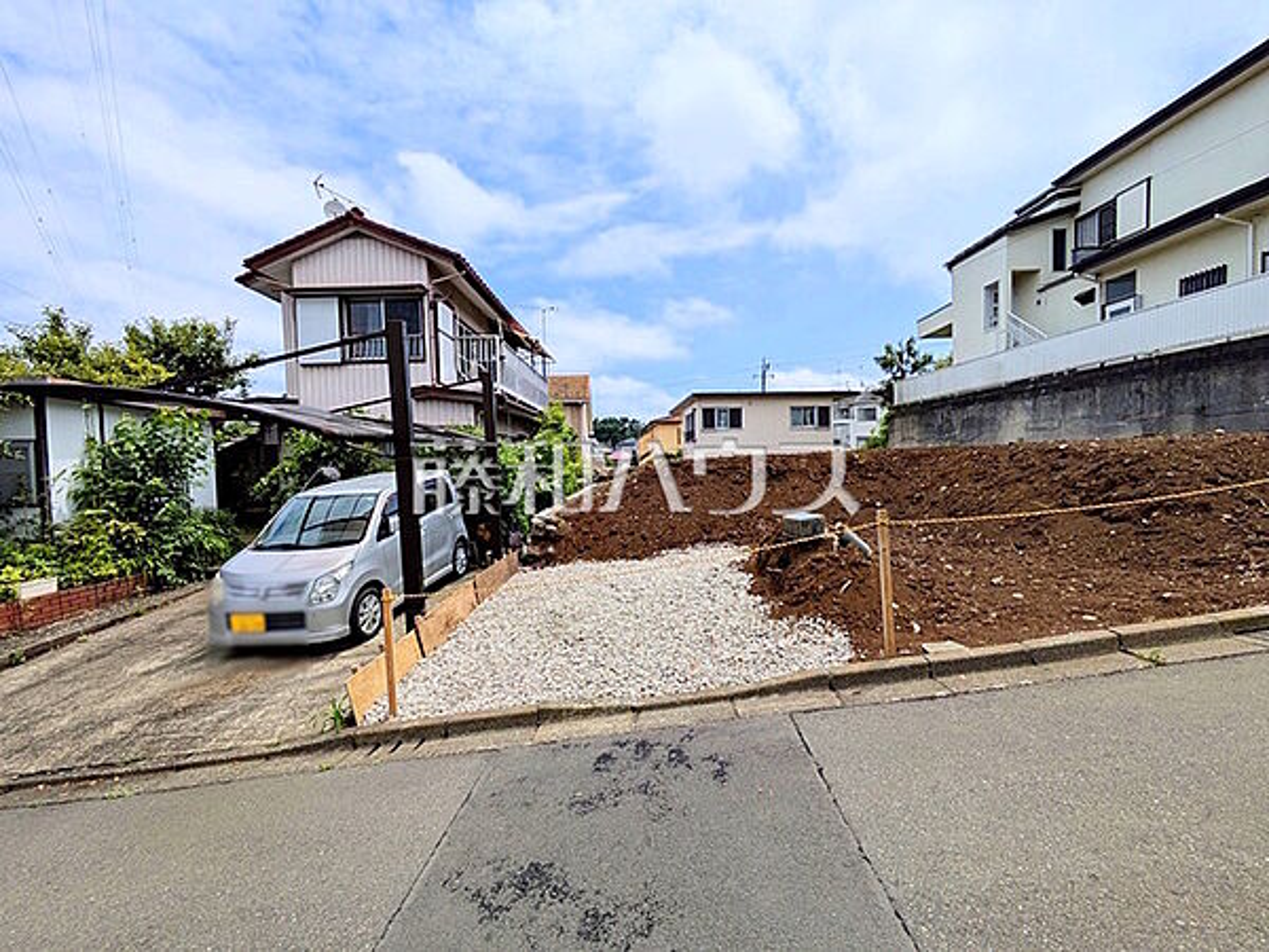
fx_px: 513
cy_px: 476
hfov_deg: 102.1
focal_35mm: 14
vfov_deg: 85.7
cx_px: 634
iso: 51
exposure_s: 1/3436
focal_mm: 1.83
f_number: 2.2
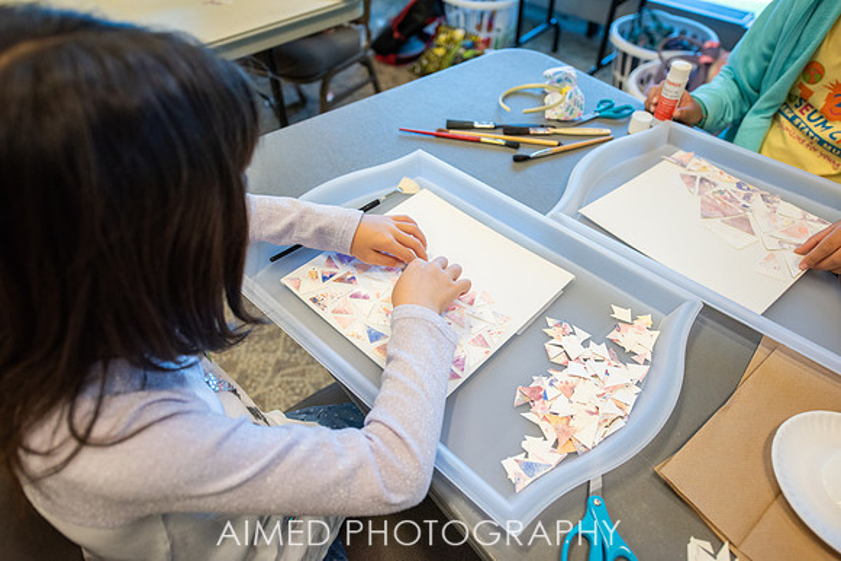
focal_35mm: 24
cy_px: 280
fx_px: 561
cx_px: 420
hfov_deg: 73.7
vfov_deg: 53.2
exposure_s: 1/200
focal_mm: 24
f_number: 2.8
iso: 800
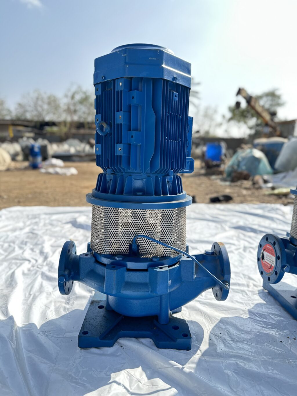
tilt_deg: -9.2
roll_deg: -2.1
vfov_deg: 71.6
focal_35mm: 24
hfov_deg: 56.8
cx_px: 148
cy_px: 198
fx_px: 275
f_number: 1.78
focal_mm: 6.86
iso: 80
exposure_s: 1/1272
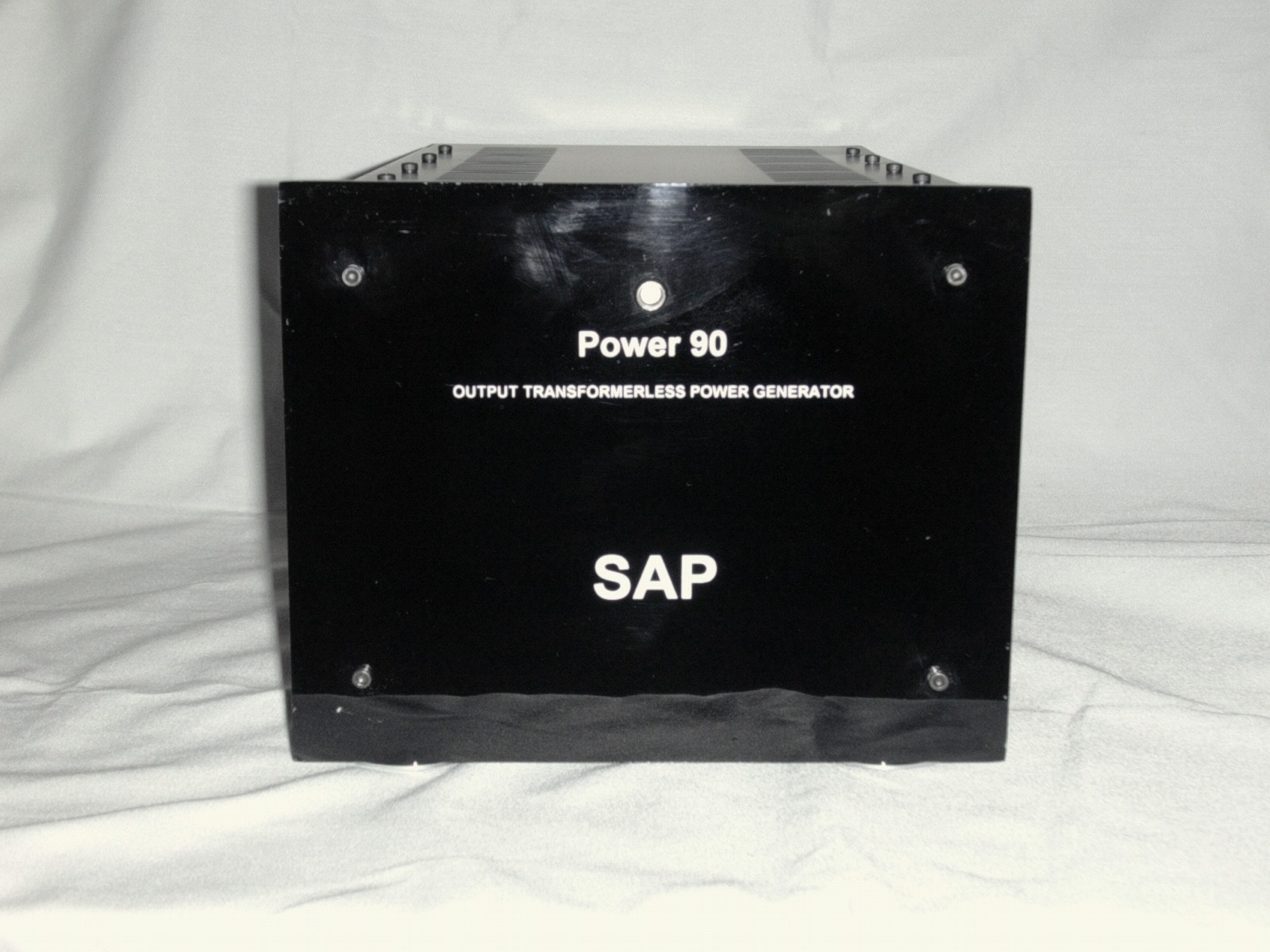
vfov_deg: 26.1
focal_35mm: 56
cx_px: 635
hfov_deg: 34.3
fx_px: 2055
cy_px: 476
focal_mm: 8.4
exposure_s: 1/64
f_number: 3.2
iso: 70
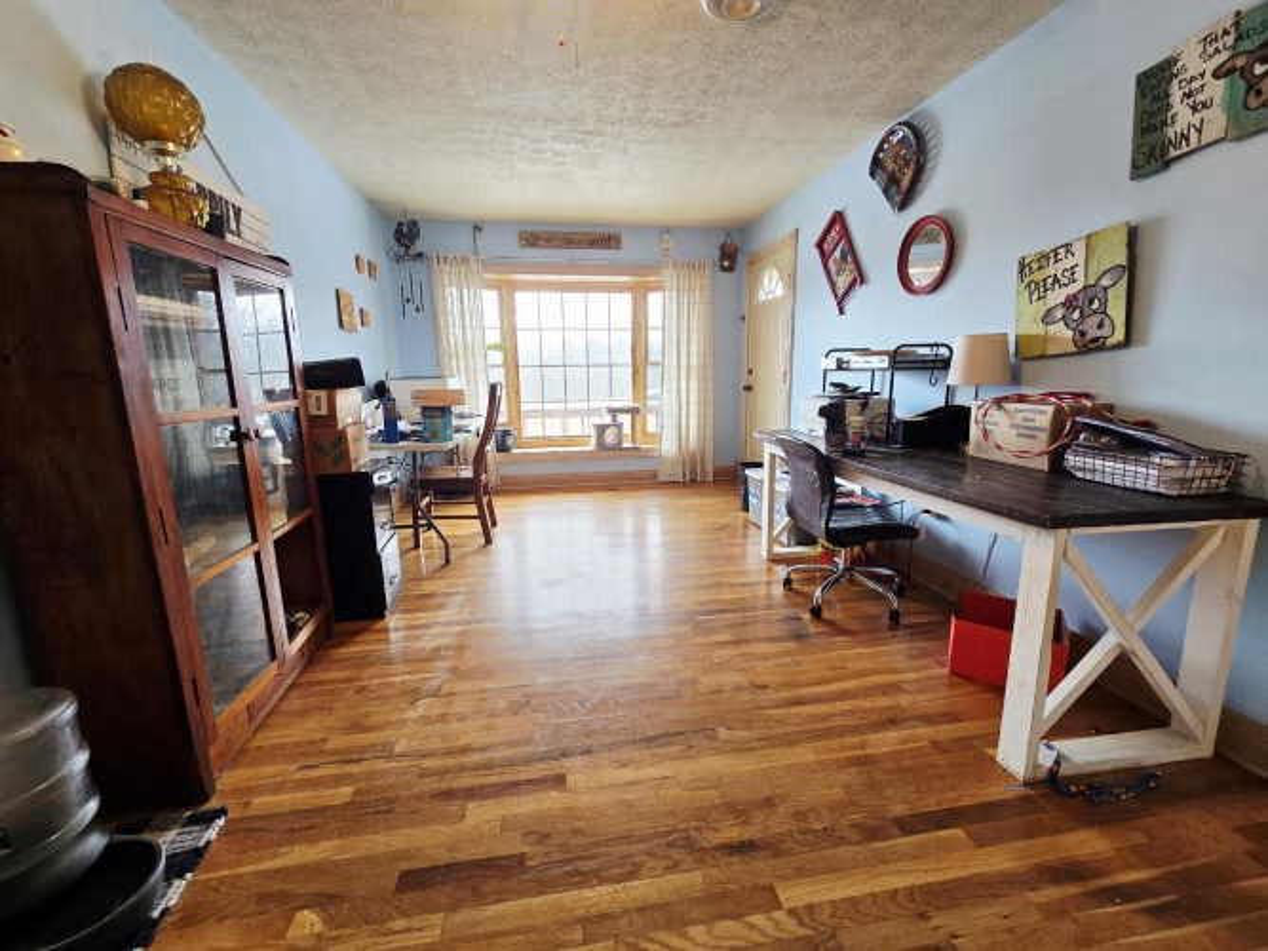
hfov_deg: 106.2
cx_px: 634
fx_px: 476
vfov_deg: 89.9
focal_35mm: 13
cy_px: 476
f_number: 2.2
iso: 64
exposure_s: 1/60.2
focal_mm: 2.2
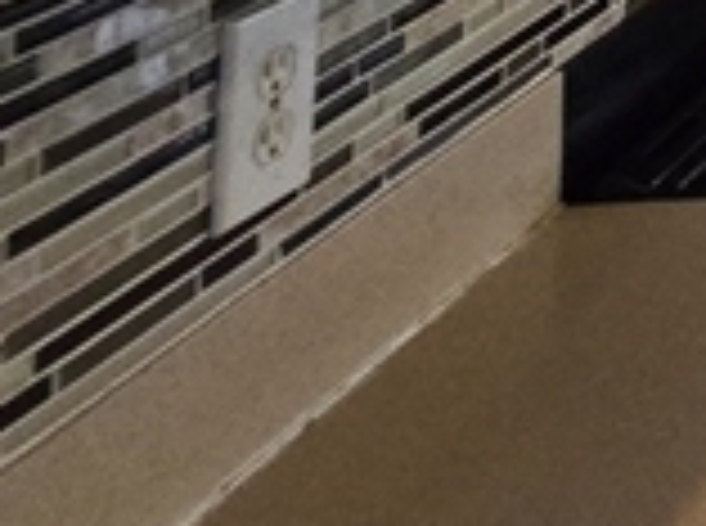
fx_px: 1730
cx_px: 1916
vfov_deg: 13.3
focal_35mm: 85
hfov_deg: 13.0
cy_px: -701
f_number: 2.2
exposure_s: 1/60
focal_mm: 2.2
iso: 250
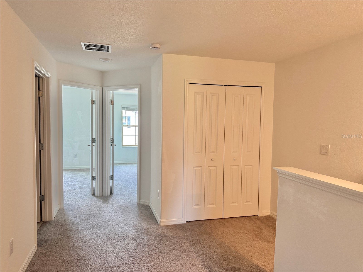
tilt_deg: -2.9
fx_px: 252
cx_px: 182
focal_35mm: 24
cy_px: 136
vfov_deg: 56.8
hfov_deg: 71.6
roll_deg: -1.3
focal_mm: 6.76
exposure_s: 1/120
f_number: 1.78
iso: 200
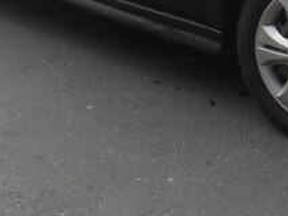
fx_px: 624
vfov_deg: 17.8
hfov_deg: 25.0
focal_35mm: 75
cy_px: -99
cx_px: 274
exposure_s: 1/60
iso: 80
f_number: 3.2
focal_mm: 4
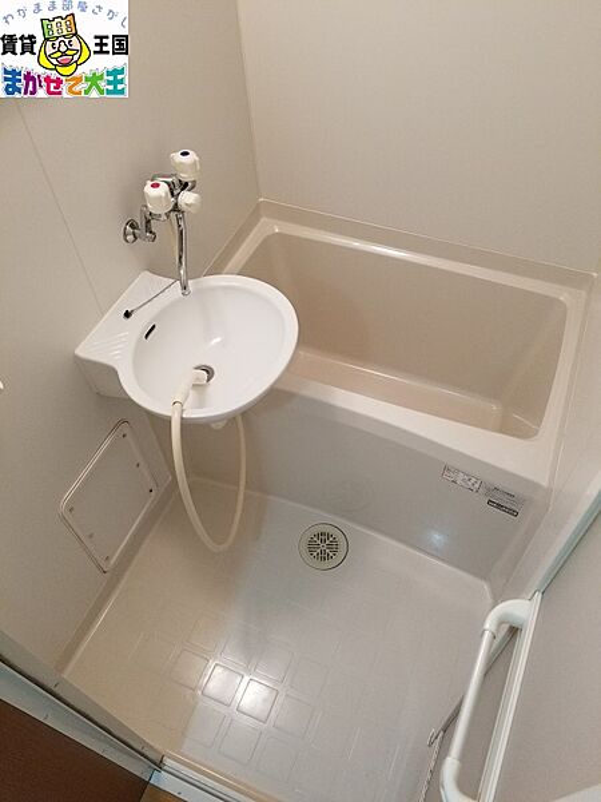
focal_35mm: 26
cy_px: 401
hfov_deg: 53.1
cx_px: 300
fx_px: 602
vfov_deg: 67.3
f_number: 1.7
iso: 200
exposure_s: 1/60
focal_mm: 4.25
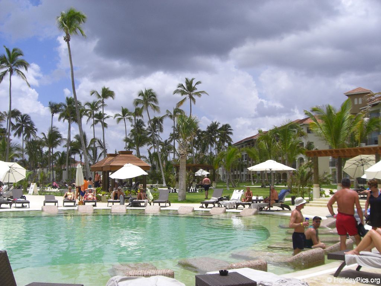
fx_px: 418
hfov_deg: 49.0
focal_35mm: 38
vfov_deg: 37.7
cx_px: 190
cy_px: 143
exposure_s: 1/200
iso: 64
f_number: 8
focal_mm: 6.2
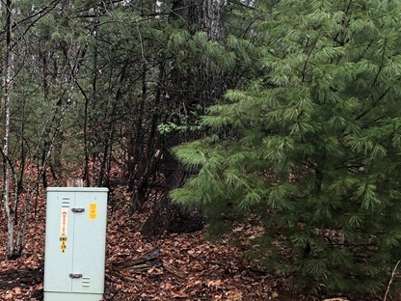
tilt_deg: -3.6
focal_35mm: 69
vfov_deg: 20.9
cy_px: 263
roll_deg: -2.6
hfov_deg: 25.7
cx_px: -60
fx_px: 799
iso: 50
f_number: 1.8
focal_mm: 3.99
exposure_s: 1/120
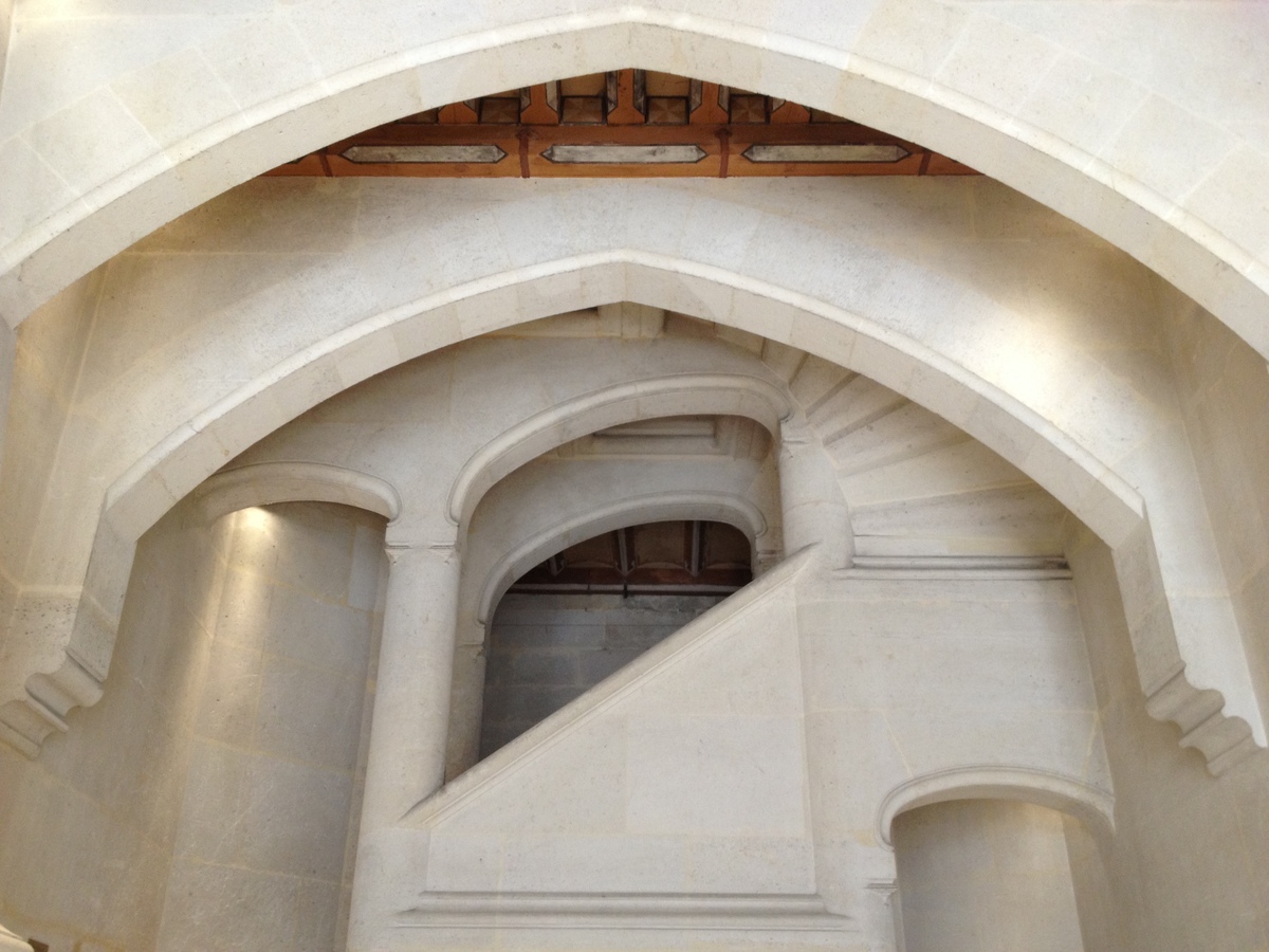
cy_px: 476
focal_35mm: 35
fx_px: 1283
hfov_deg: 52.6
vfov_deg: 40.7
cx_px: 634
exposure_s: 1/20
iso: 100
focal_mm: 4.28
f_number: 2.4
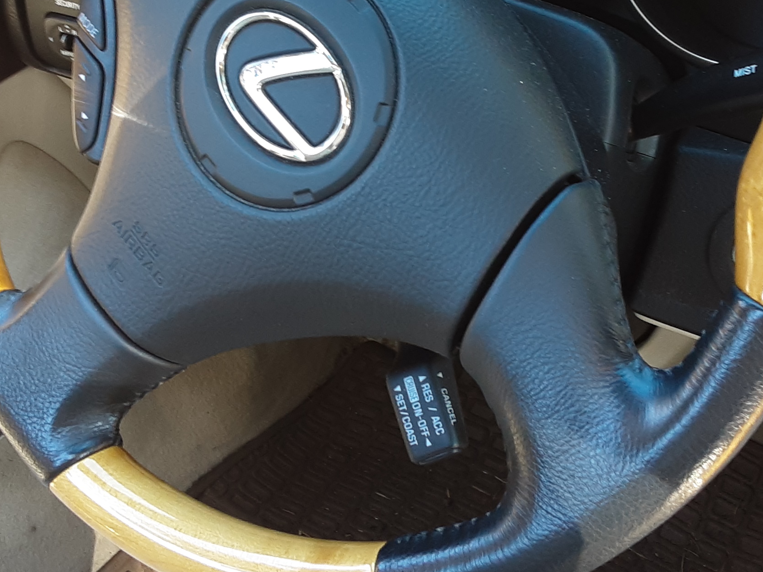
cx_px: 359
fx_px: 1212
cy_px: 144
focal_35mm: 55
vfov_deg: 26.2
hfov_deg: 34.9
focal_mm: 2.9
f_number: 1.9
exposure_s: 1/40
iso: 64
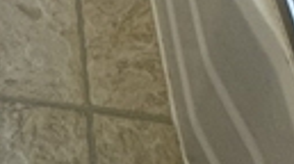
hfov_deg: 21.4
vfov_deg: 7.0
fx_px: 708
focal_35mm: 91
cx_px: -80
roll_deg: +0.3
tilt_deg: -15.3
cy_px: -585
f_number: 2.2
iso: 80
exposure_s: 1/120
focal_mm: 2.22
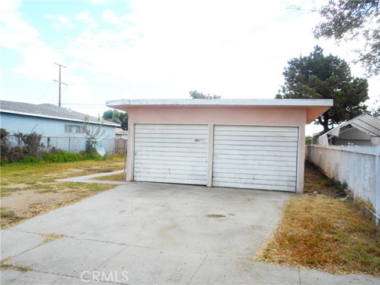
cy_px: 142
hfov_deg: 61.7
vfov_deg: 48.2
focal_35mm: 29
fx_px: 318
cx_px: 190
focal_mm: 5.2
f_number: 4
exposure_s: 1/400
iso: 80
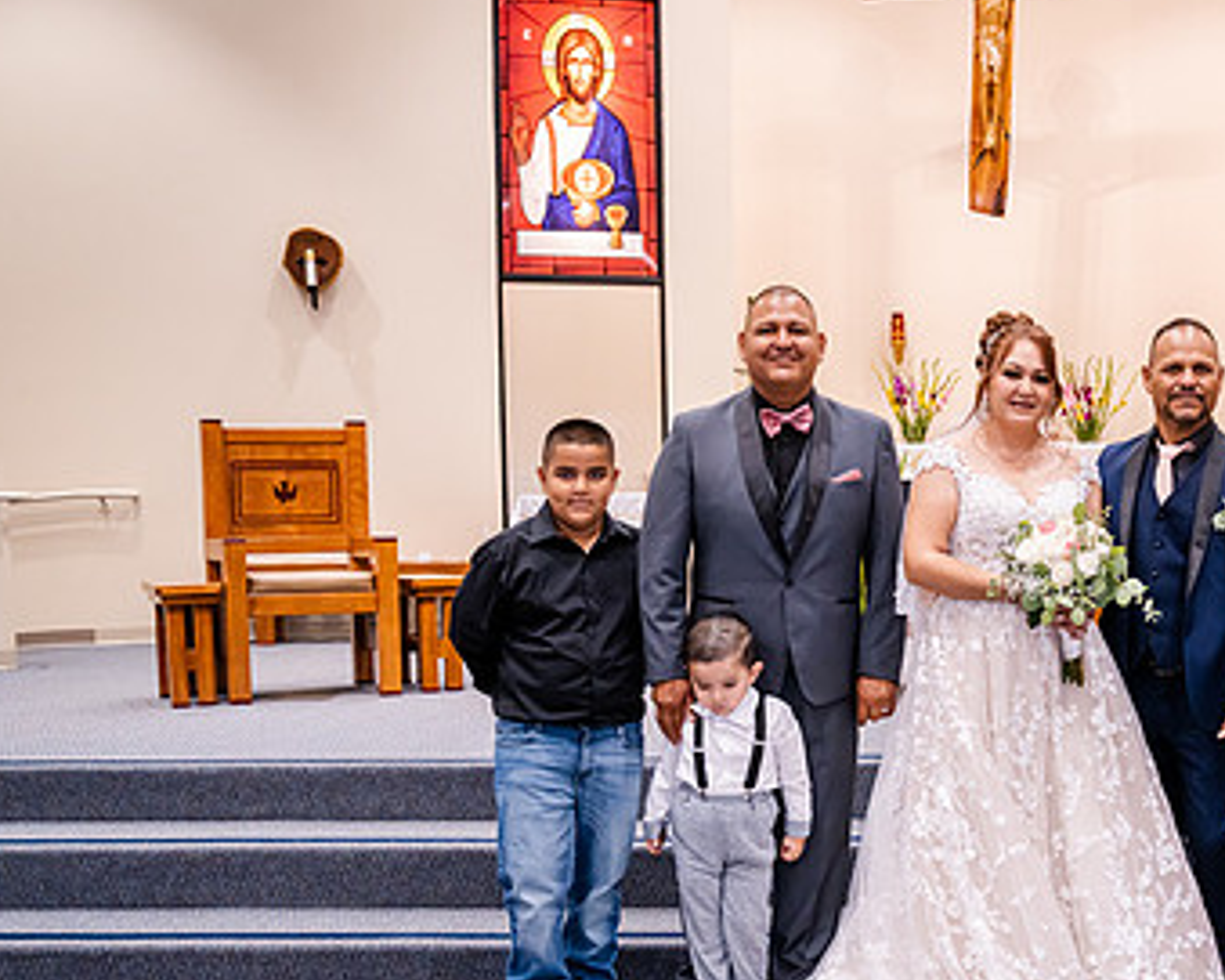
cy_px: 671
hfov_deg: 39.2
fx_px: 1631
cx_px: 1023
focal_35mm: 45
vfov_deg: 33.1
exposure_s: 1/320
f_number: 3.5
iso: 2000
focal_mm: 28
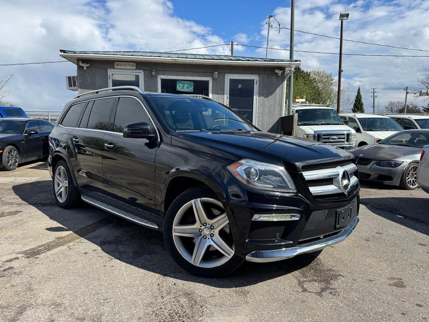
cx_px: 214
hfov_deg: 71.6
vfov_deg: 56.8
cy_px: 161
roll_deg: -0.4
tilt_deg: -7.7
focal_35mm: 24
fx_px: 297
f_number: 1.78
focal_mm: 6.76
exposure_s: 1/4608
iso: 80
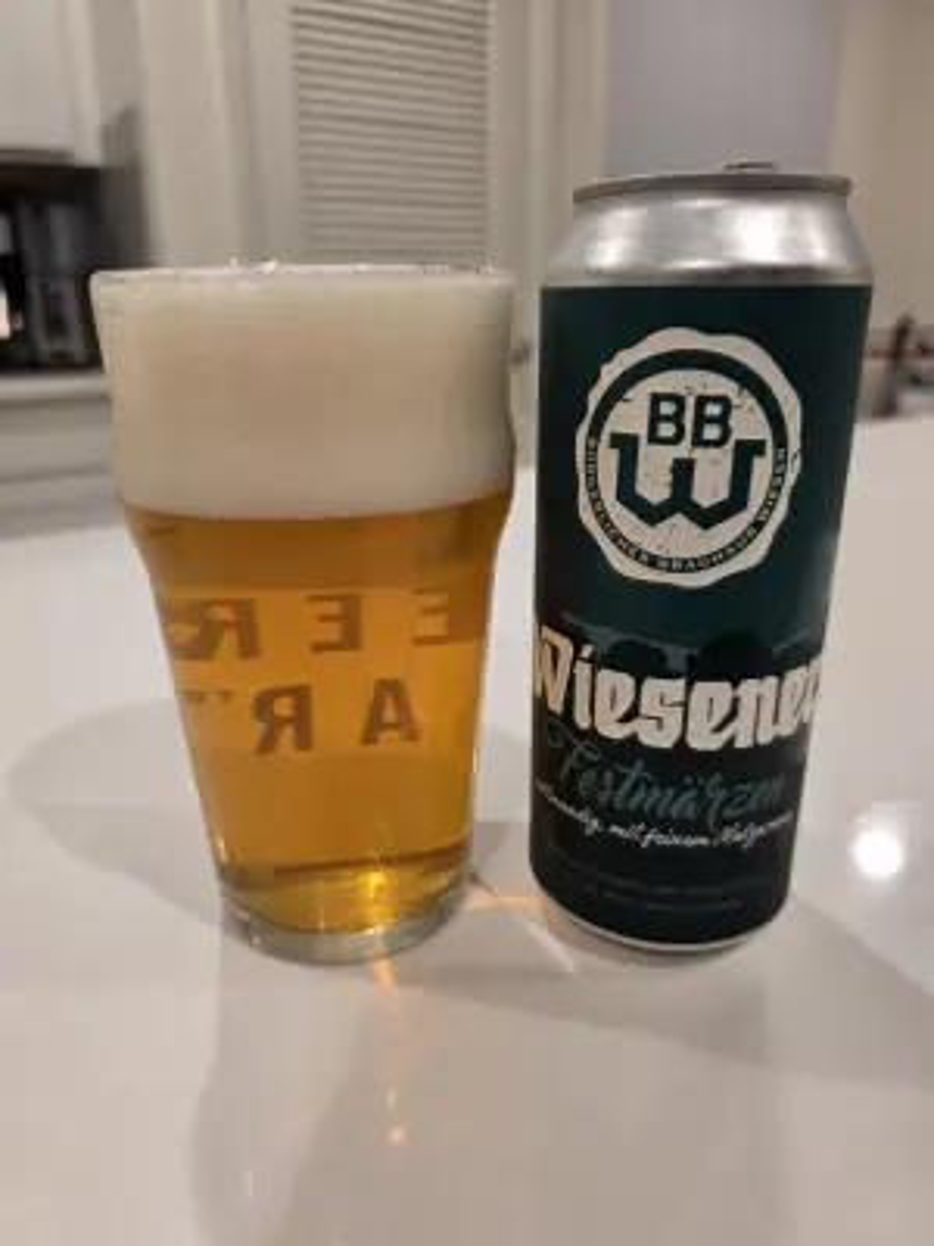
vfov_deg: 73.9
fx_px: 827
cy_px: 623
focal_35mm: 23
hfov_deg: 58.9
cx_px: 467
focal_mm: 6.3
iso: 250
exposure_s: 1/120
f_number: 1.7
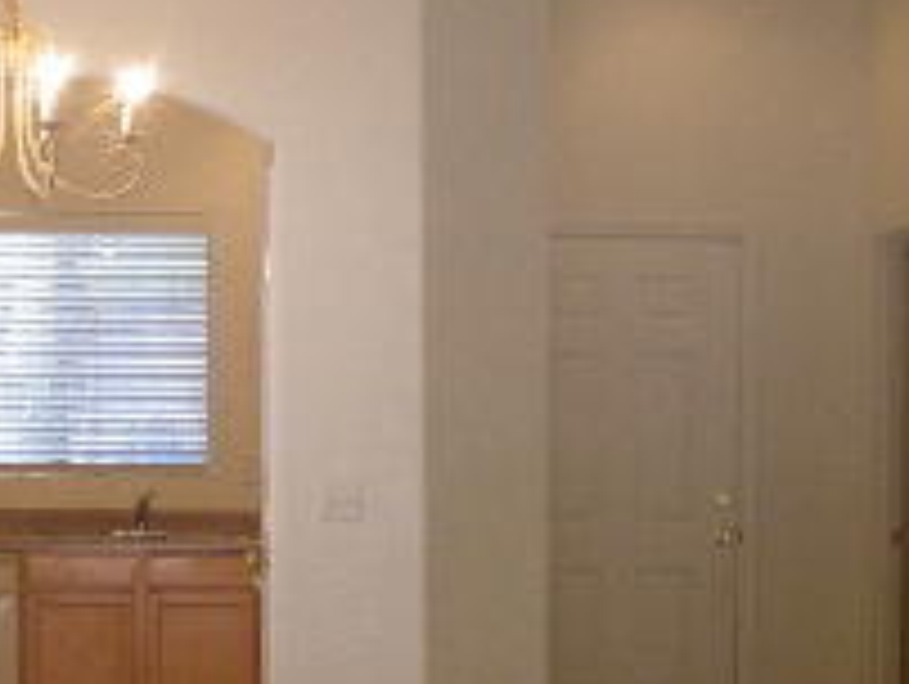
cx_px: 274
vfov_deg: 12.6
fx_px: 3076
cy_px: 558
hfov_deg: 16.8
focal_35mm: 117
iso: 200
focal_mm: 7.8
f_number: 2.8
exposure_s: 1/50
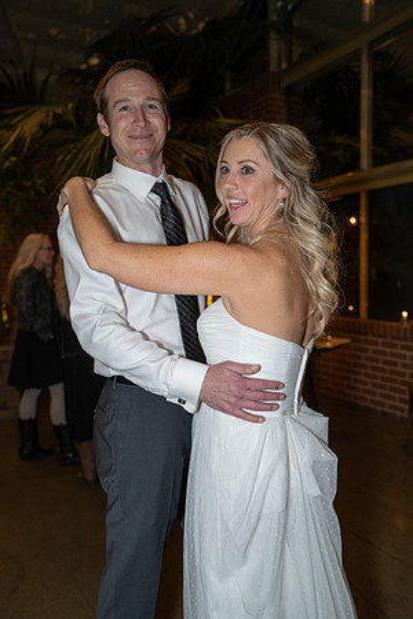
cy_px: 310
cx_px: 206
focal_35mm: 30
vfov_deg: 61.9
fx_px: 516
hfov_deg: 43.6
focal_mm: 30
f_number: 2.8
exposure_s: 1/125
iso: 2000
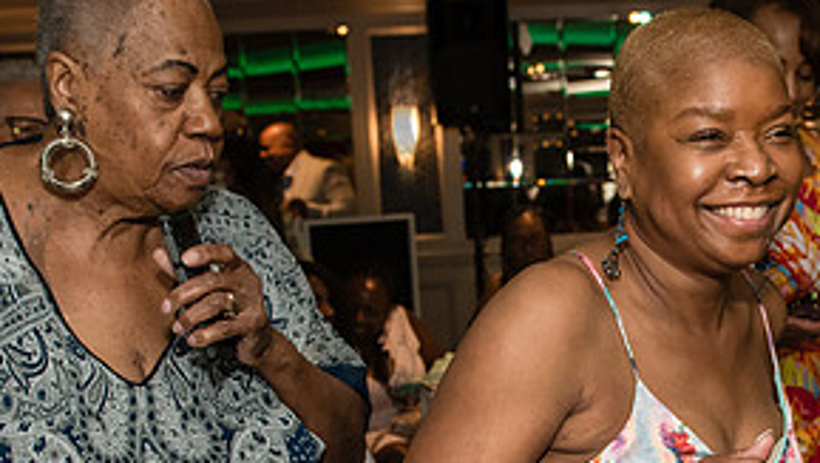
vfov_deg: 17.0
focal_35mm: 69
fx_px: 1501
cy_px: 498
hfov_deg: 29.9
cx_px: 645
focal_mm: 24
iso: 1600
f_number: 3.5
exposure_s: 1/200
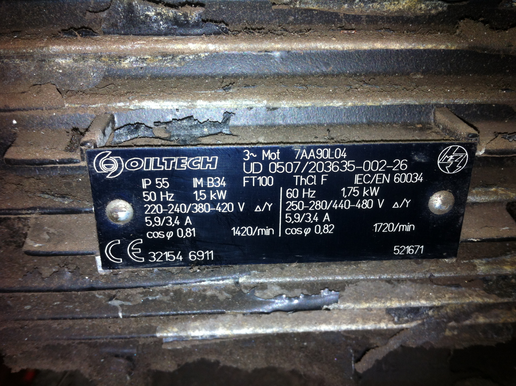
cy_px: 193
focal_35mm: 35
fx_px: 521
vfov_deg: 40.6
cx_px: 258
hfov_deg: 52.7
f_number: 2.8
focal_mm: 3.85
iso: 80
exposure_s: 1/42
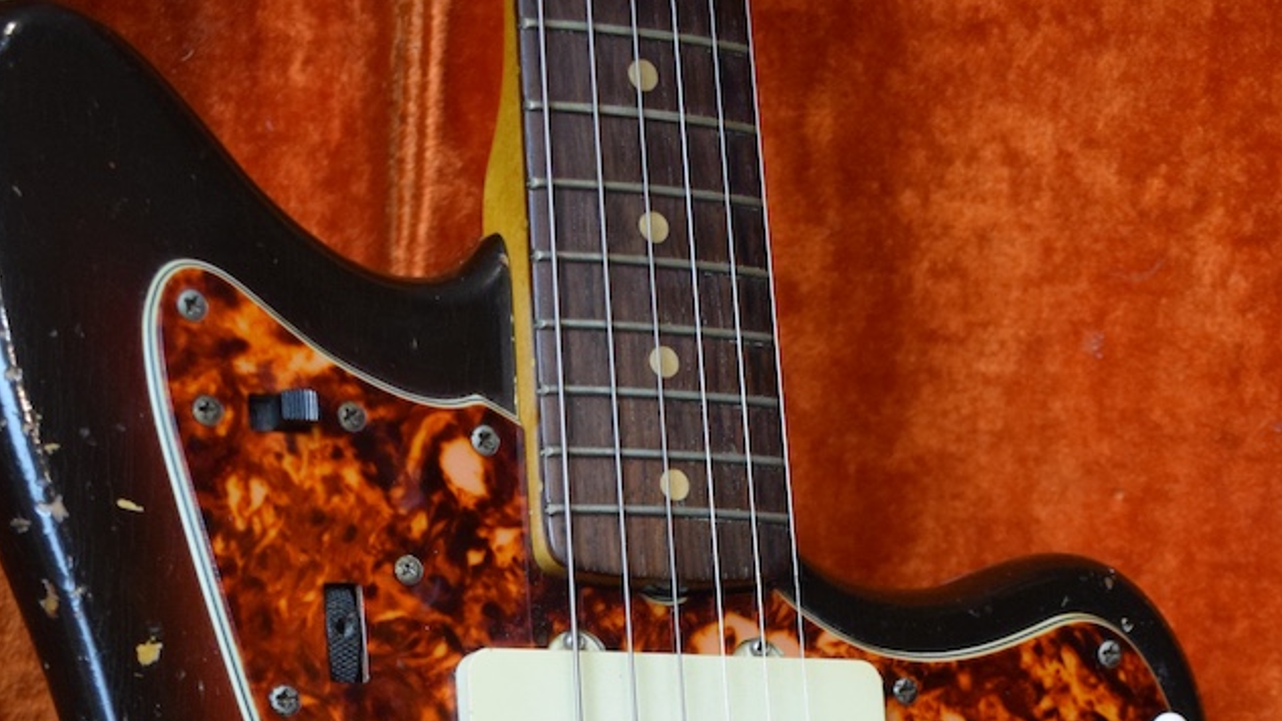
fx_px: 2660
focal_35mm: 78
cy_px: 1229
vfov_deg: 14.0
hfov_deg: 27.1
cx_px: 646
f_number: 3.8
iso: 1600
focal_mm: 21
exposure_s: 1/60
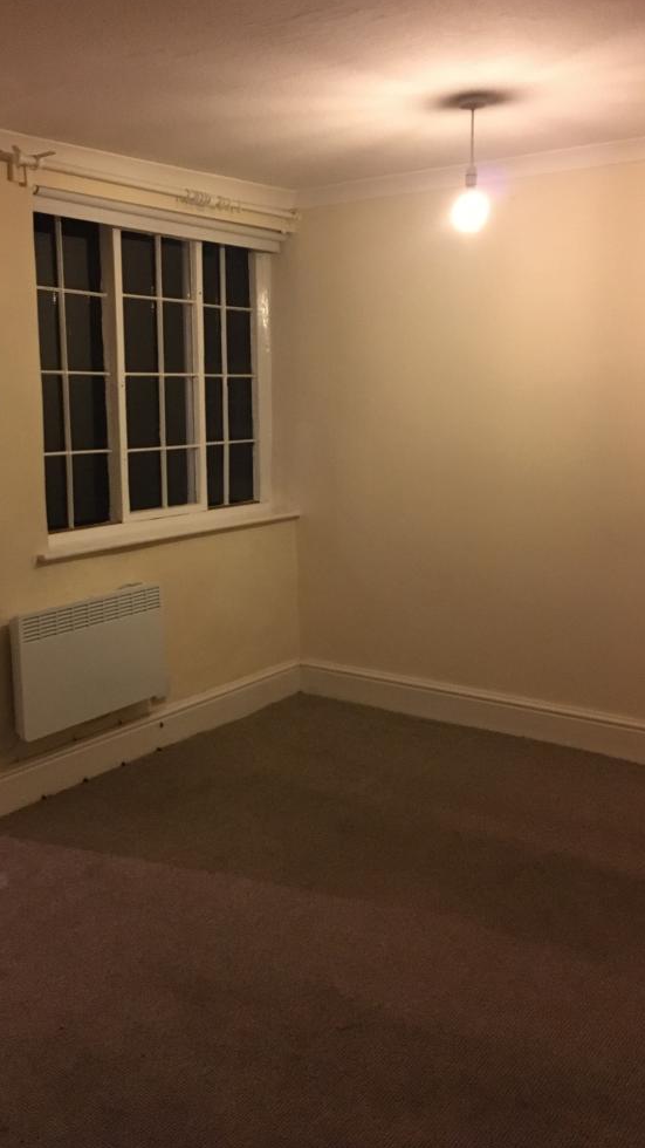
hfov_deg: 35.4
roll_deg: -0.2
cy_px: 551
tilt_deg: -9.1
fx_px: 1004
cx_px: 234
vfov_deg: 59.5
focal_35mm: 33
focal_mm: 4.15
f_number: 2.2
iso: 320
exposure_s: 1/17
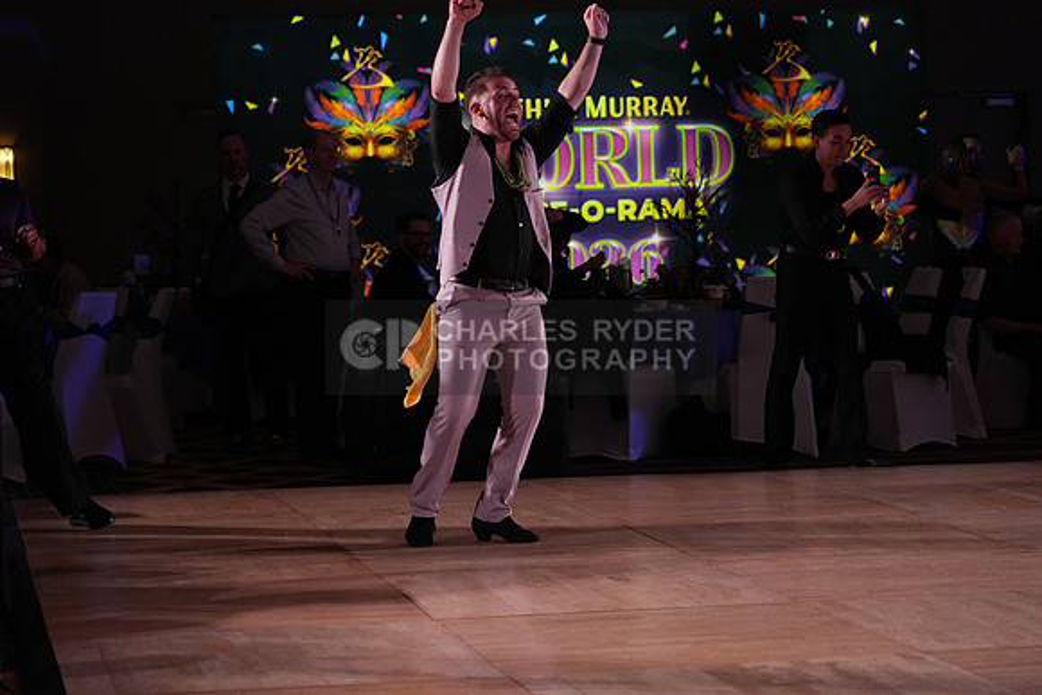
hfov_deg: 20.6
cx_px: 521
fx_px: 2866
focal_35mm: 99
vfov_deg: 13.8
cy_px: 348
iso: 2000
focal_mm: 99
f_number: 4
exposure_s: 1/400
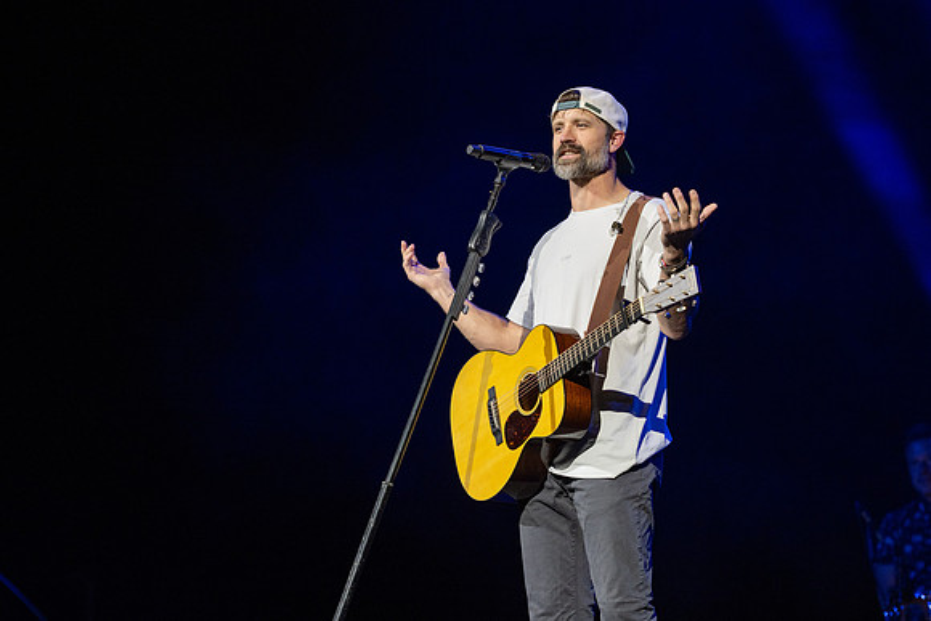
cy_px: 300
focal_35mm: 144
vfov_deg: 9.5
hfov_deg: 14.3
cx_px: 484
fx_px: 3721
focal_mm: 135
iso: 1250
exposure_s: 1/800
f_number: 2.8
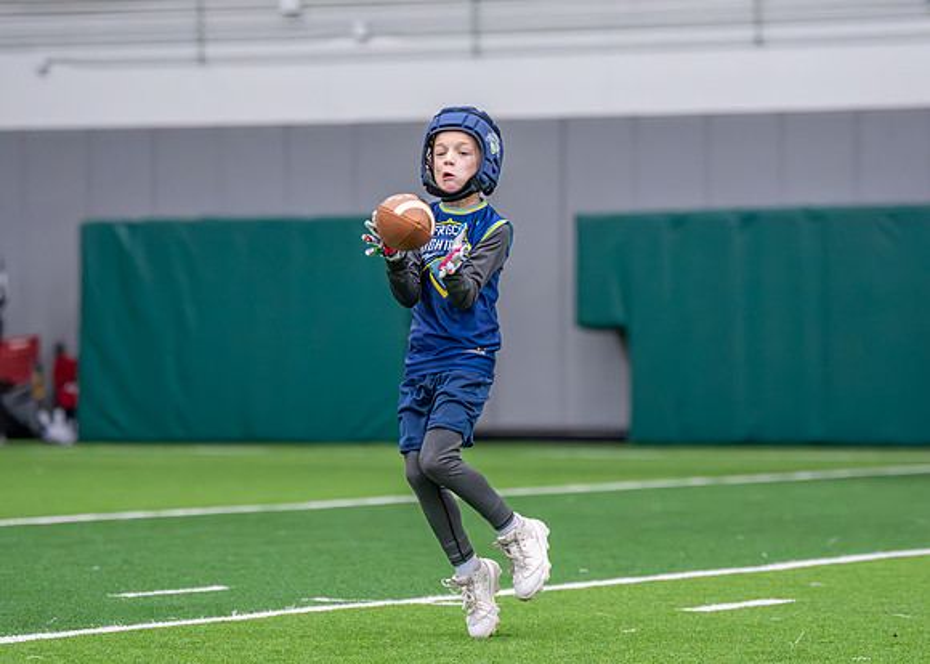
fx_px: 4853
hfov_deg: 10.9
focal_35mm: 184
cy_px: 346
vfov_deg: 7.8
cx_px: 509
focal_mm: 119
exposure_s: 1/1000
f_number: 2.8
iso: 6400
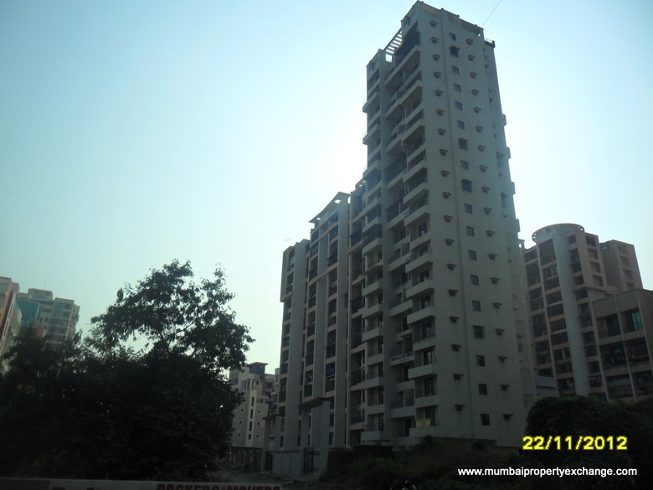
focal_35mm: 27
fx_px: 509
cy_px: 245
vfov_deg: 51.4
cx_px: 326
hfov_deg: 65.3
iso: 100
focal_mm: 4.9
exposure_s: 1/350
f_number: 8.9
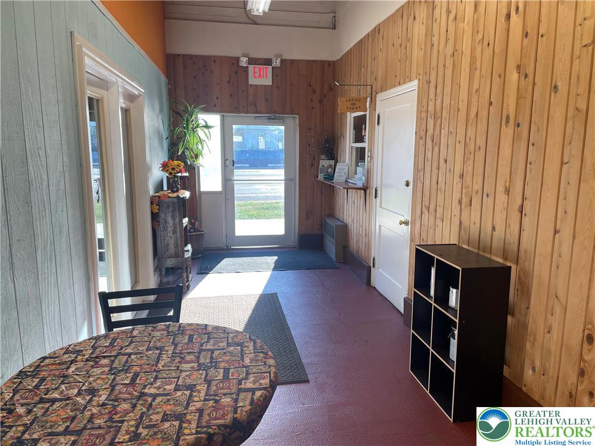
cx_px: 298
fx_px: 447
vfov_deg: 53.1
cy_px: 223
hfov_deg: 67.3
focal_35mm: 26
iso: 32
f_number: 1.6
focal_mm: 4.2
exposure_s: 1/134
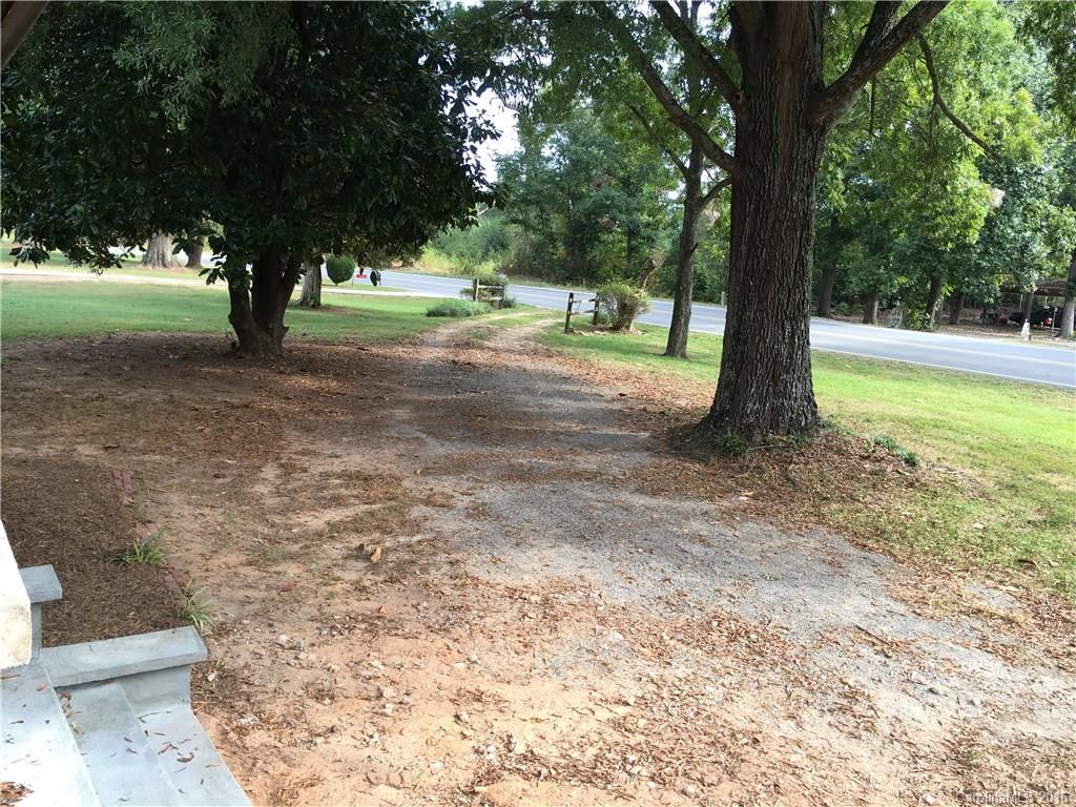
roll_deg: -2.7
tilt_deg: -8.1
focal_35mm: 29
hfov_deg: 61.7
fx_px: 901
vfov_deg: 48.2
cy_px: 404
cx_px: 538
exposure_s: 1/122
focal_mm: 4.15
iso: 25
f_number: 2.2
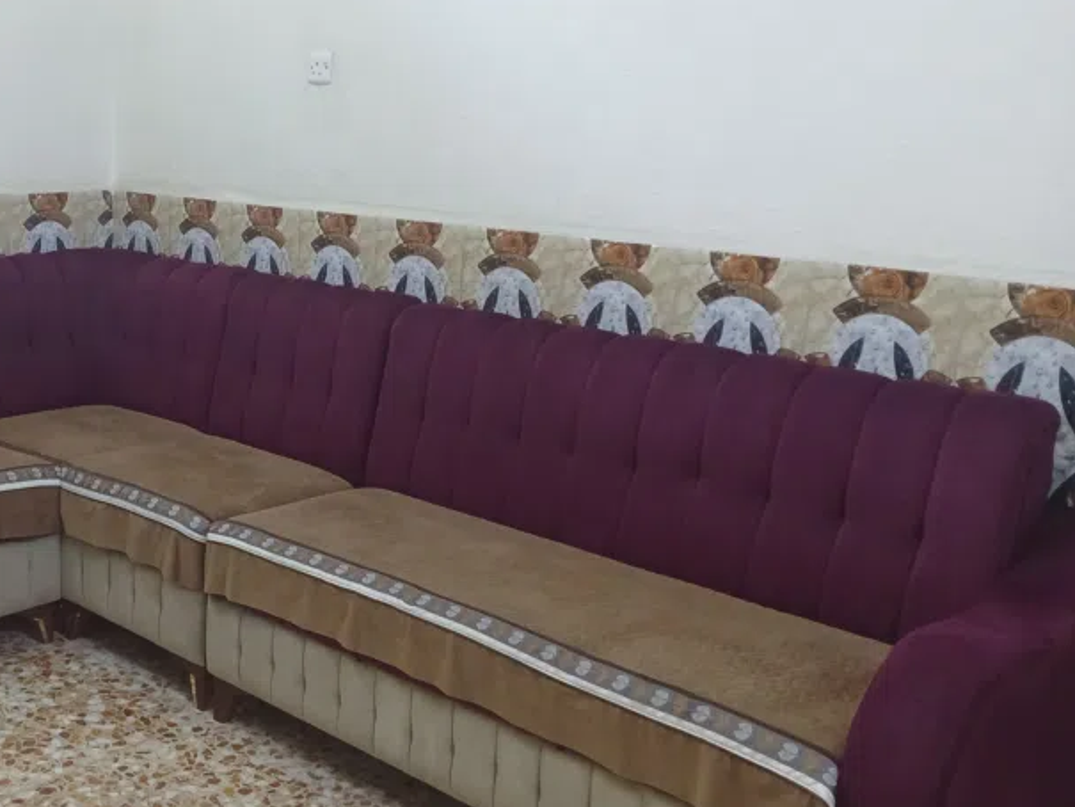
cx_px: 211
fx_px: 1367
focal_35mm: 44
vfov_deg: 32.9
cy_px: 389
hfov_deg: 41.1
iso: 250
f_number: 1.8
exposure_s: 1/33.3
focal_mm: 3.98
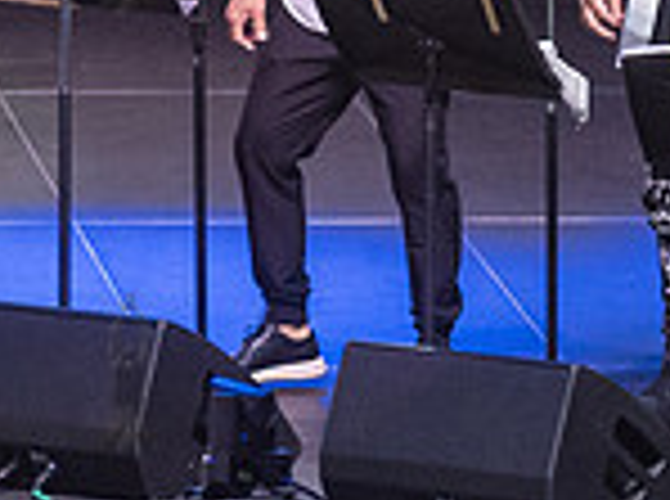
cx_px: 654
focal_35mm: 771
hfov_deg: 2.6
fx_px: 14887
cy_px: -75
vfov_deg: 1.9
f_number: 4
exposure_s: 1/500
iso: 4000
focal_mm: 155
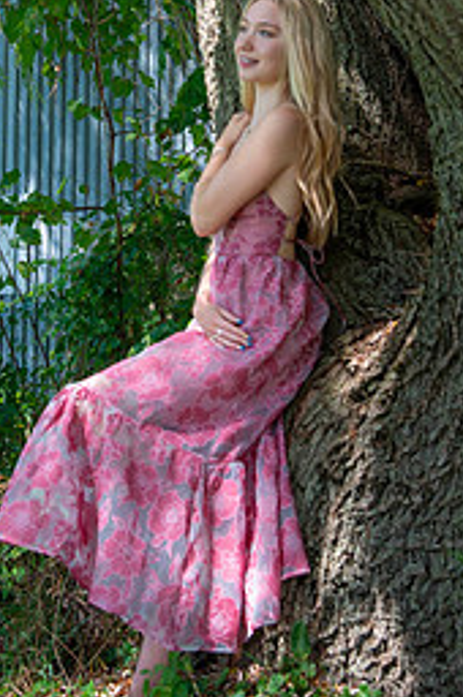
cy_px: 193
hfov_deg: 15.4
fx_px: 1702
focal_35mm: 88
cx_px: 114
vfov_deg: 23.0
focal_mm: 50
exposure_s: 1/160
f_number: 5.6
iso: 320
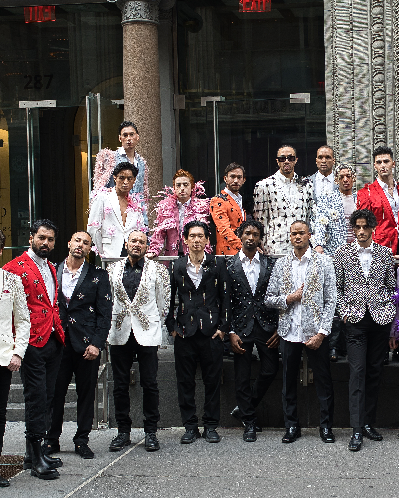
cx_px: 381
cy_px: 285
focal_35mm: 75
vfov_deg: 25.4
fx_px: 1107
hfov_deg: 19.9
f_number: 4
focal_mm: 35
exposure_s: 1/160
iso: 500
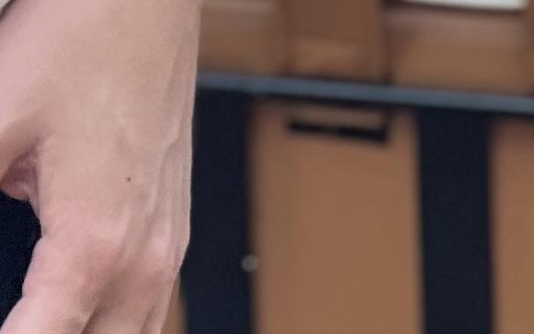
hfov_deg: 3.8
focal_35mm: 544
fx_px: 7916
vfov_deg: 2.4
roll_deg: -0.7
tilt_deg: +3.3
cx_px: -587
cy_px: -1057
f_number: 2.8
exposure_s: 1/121
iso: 32
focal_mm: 9
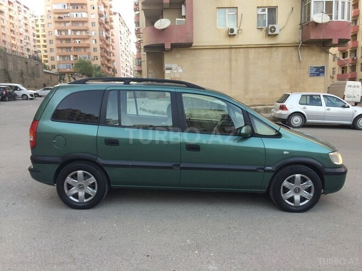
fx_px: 303
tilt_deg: -8.2
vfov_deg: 48.2
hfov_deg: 61.7
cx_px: 181
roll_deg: +2.0
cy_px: 136
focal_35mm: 29
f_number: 2.2
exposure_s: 1/50
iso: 40
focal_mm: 4.15
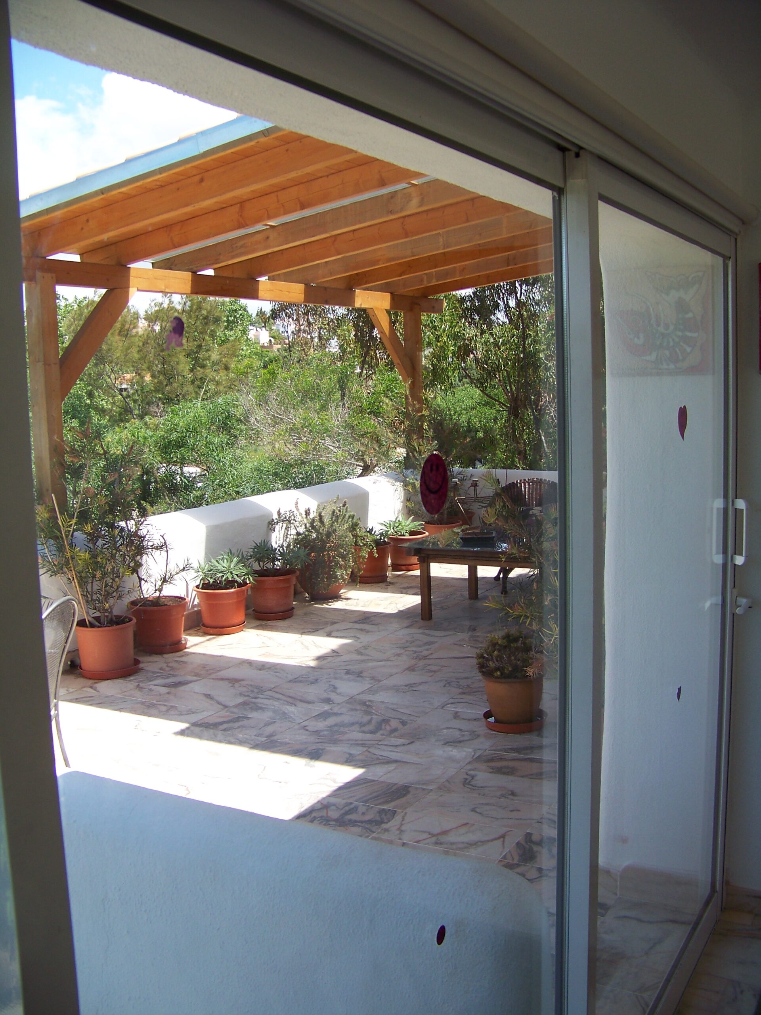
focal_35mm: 36
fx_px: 1055
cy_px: 508
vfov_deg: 51.4
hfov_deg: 39.7
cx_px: 380
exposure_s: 1/400
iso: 66
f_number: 2.8
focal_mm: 5.85
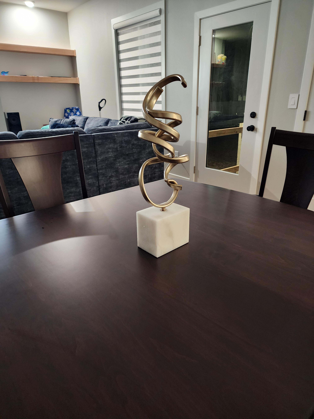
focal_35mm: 23
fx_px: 278
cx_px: 157
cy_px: 210
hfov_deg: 58.9
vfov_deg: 73.9
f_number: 1.8
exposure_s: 1/24
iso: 640
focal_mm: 6.4
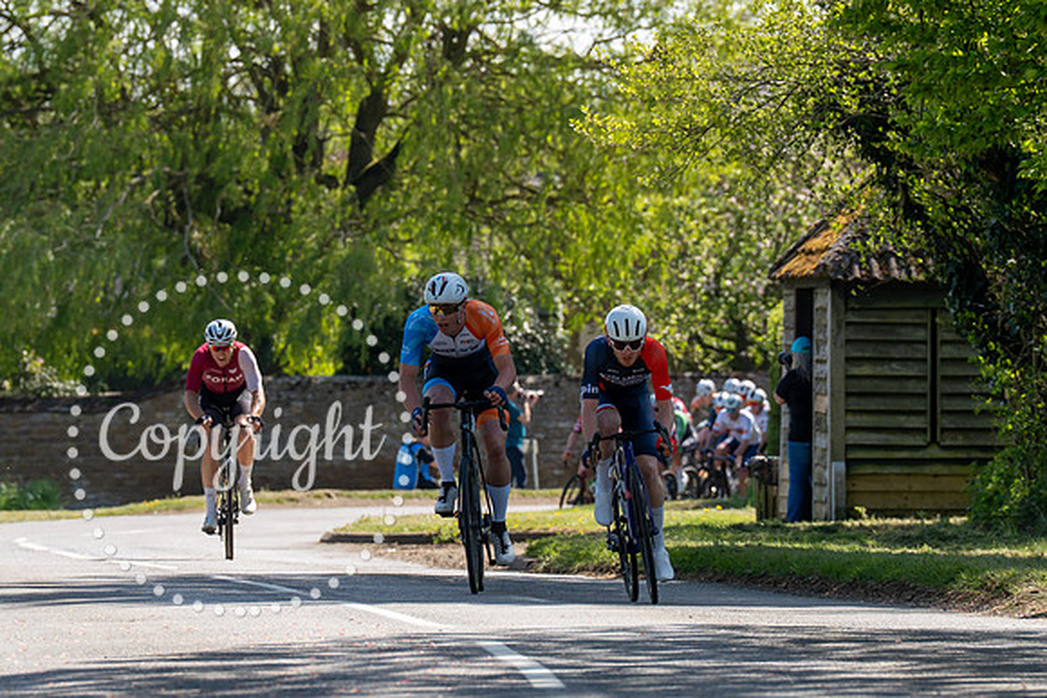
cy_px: 377
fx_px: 8633
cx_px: 429
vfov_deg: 4.6
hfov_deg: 6.9
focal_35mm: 297
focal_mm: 200
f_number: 5.6
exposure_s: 1/1000
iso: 320
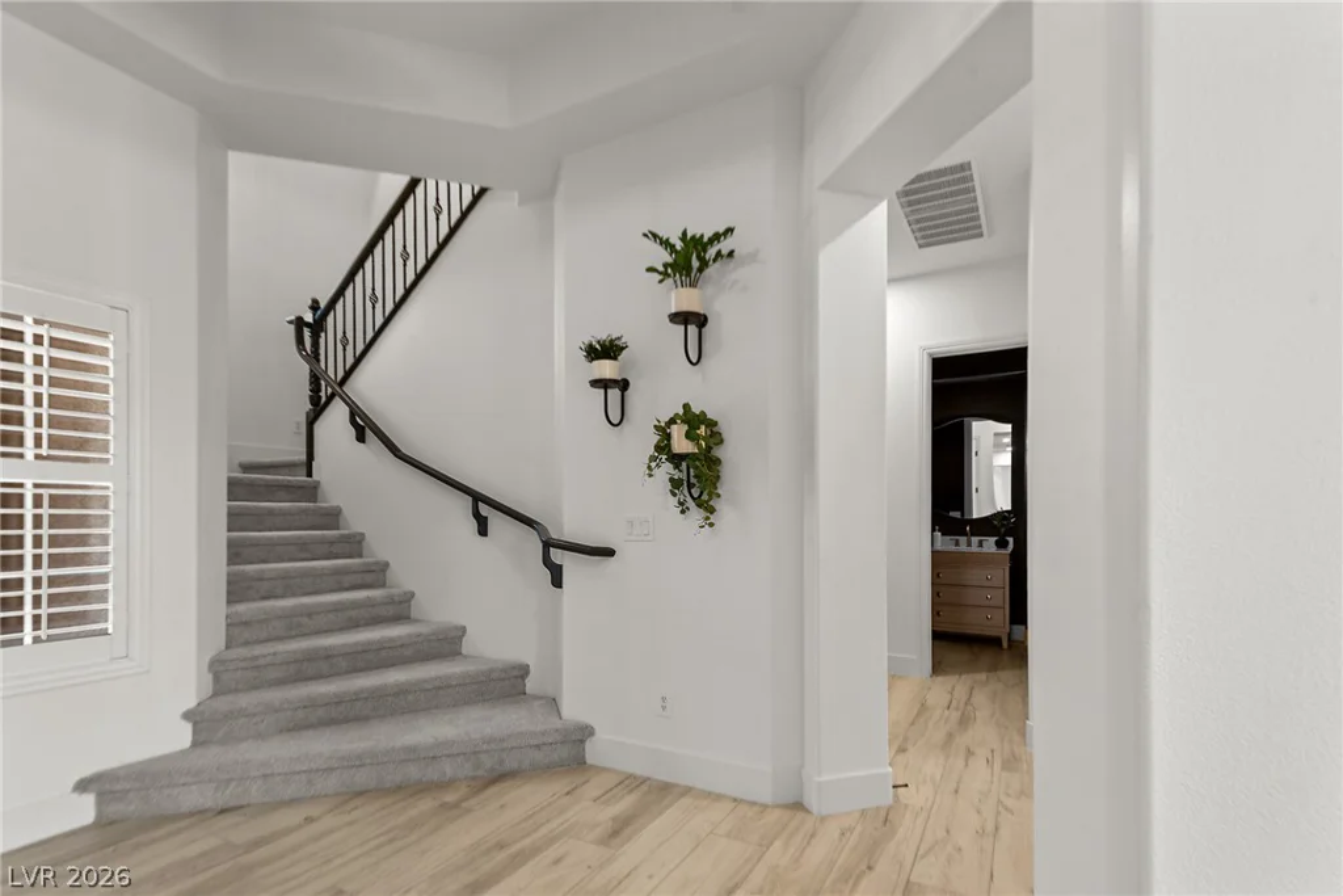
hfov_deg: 96.7
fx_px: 597
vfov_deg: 73.8
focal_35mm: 16
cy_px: 448
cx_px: 672
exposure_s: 1/1.67
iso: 100
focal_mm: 16
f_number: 8
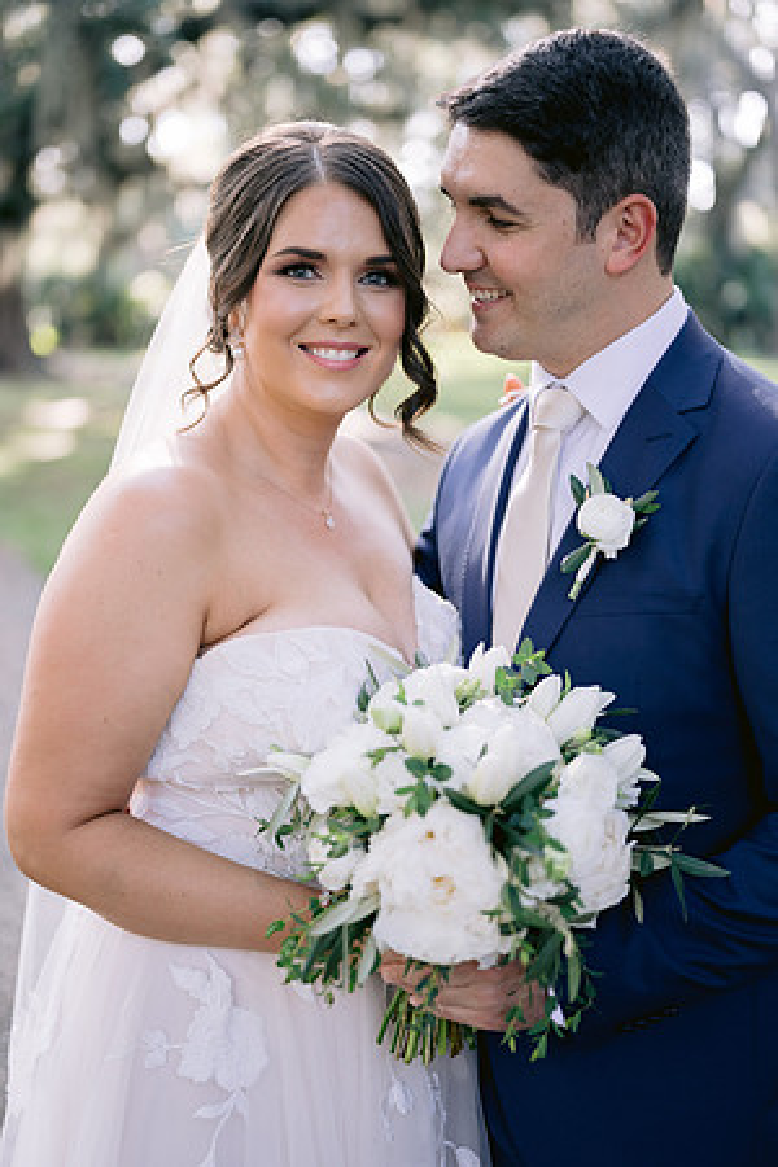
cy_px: 584
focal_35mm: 50
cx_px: 389
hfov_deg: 27.0
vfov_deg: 39.6
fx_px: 1621
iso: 160
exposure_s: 1/320
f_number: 1.8
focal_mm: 50
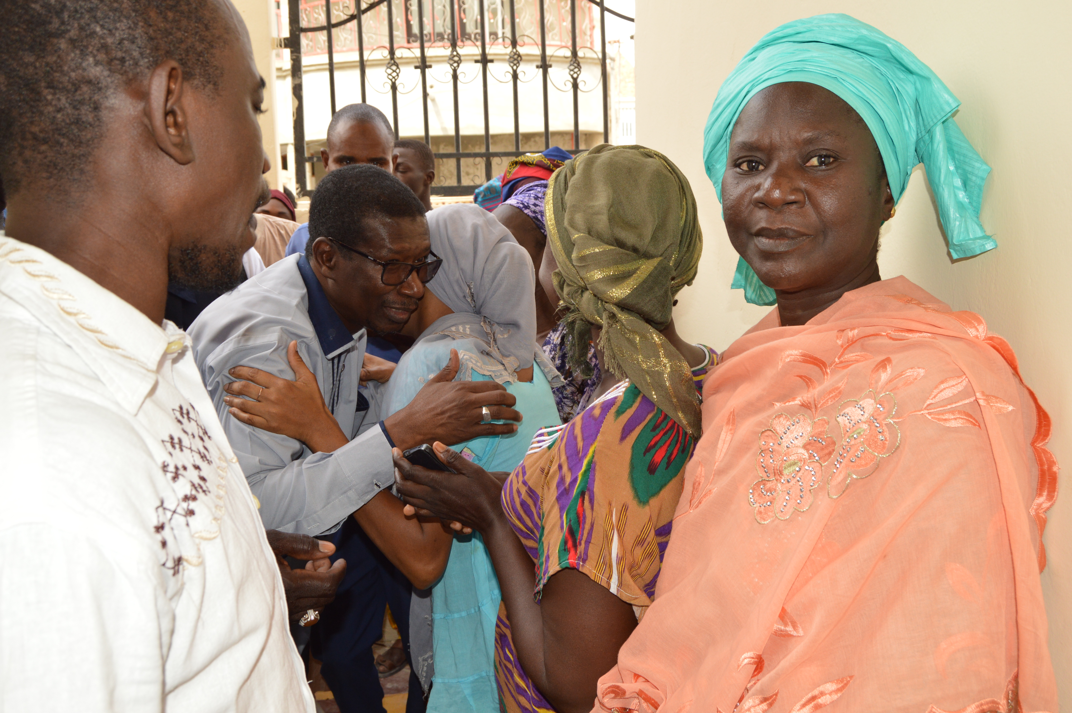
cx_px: 536
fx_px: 982
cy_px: 356
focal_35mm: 33
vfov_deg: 39.9
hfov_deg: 57.3
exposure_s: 1/200
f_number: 6.3
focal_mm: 22
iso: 400
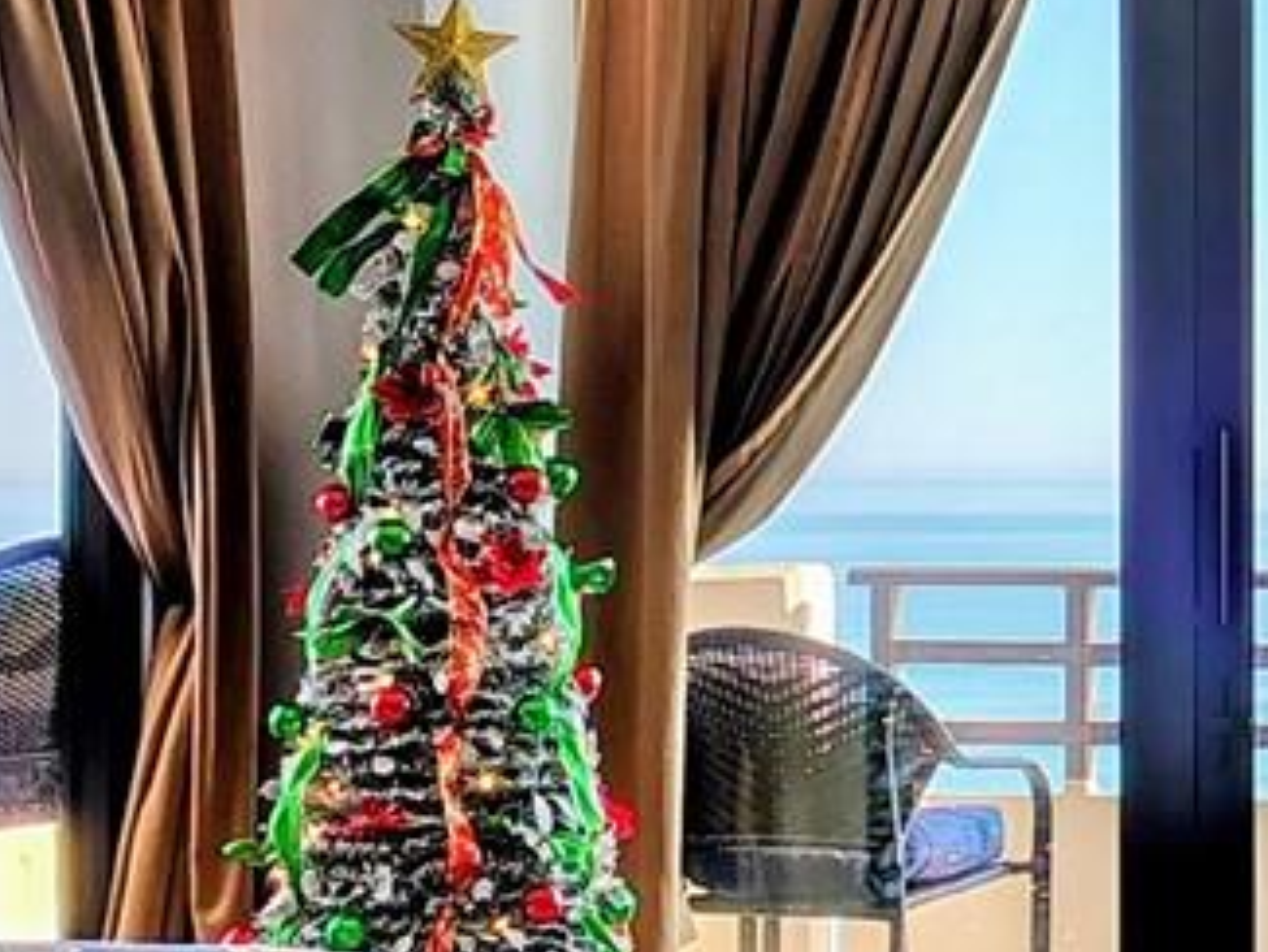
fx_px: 4324
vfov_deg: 12.6
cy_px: 437
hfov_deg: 16.2
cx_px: 1362
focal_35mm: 118
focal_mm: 5.56
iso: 311
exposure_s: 1/120
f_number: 1.8
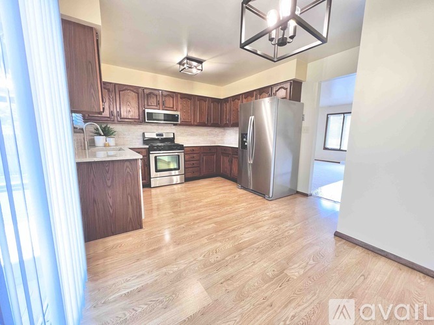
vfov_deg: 89.9
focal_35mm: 13
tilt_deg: -8.8
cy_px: 162
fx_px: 163
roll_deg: -0.2
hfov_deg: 106.2
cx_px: 217
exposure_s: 1/60
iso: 400
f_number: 1.8
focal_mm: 1.57
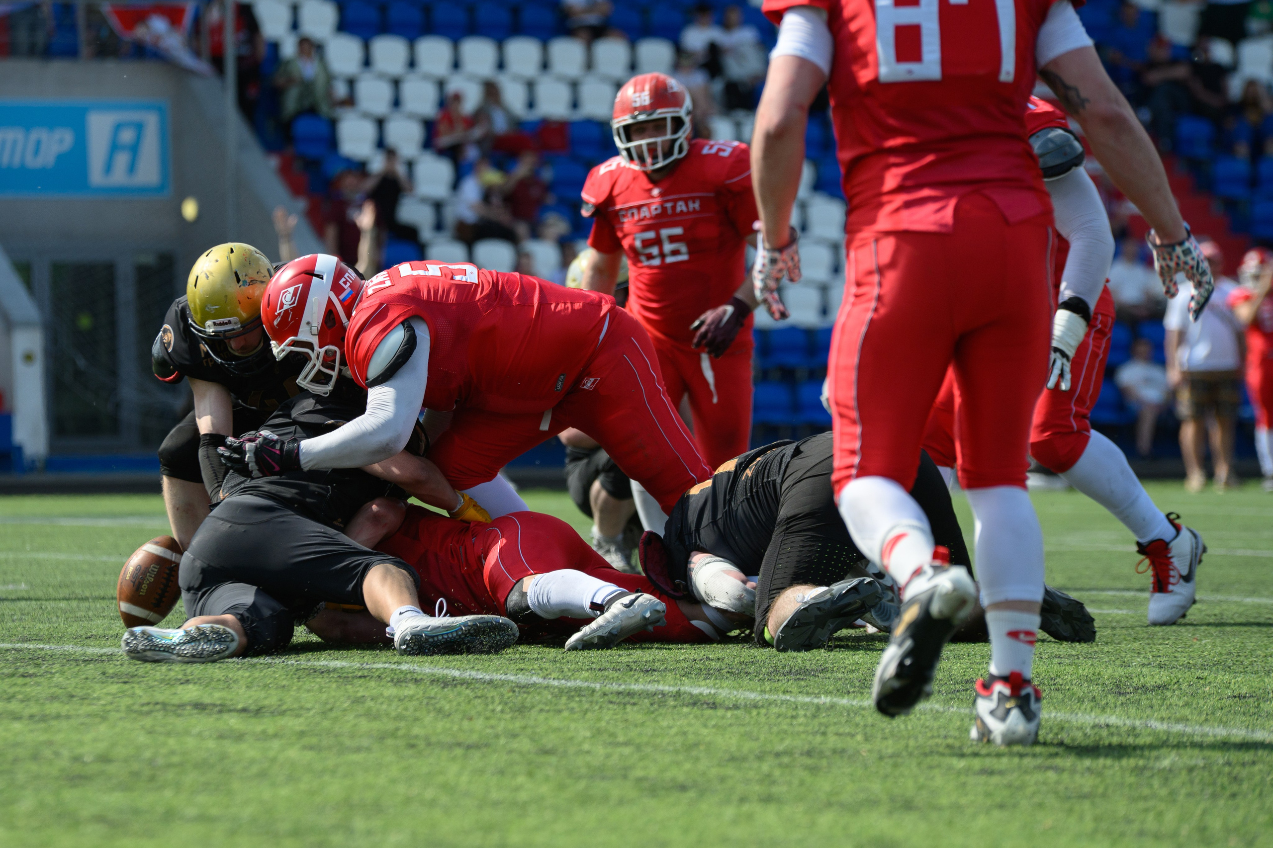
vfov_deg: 5.7
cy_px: 424
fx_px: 8482
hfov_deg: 8.6
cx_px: 524
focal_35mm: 240
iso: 250
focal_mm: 200
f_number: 4.5
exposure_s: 1/2500
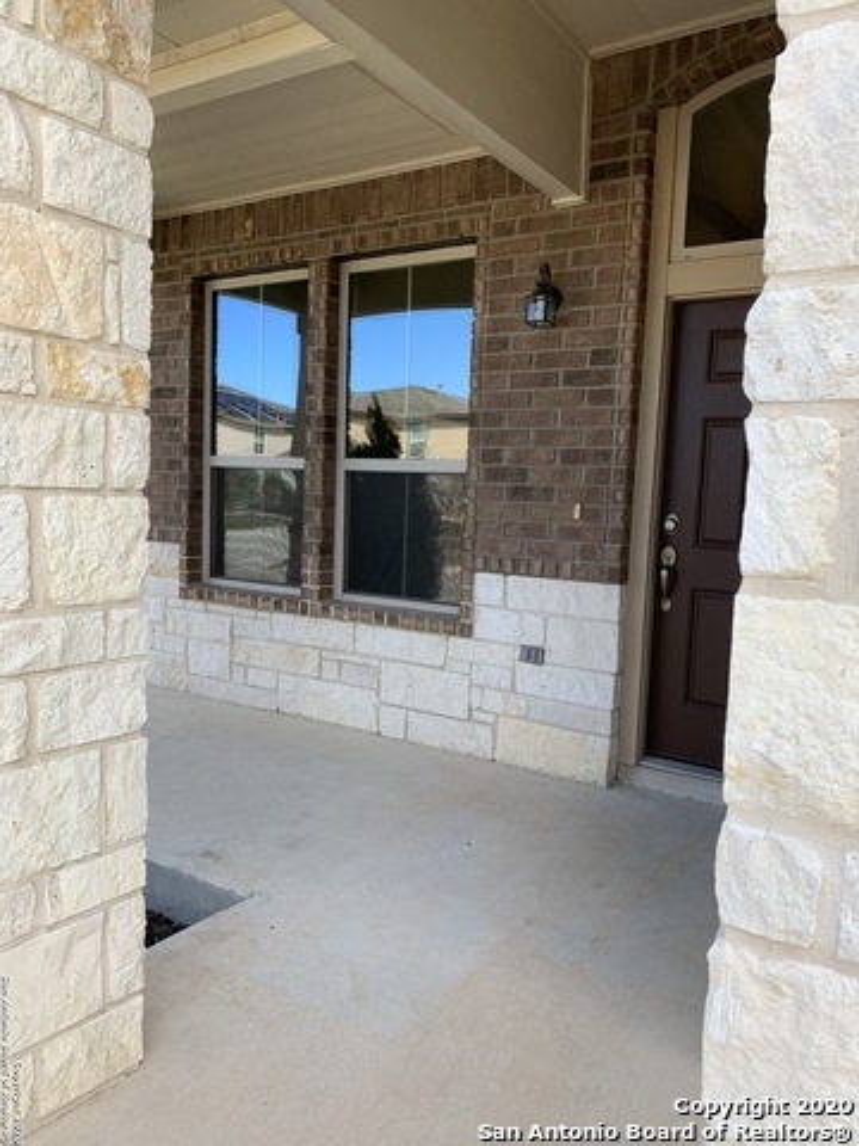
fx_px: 860
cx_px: 430
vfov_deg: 67.3
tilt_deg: -1.6
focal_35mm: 26
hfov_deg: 53.1
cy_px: 573
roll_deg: -2.1
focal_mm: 4.25
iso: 25
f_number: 1.8
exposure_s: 1/428
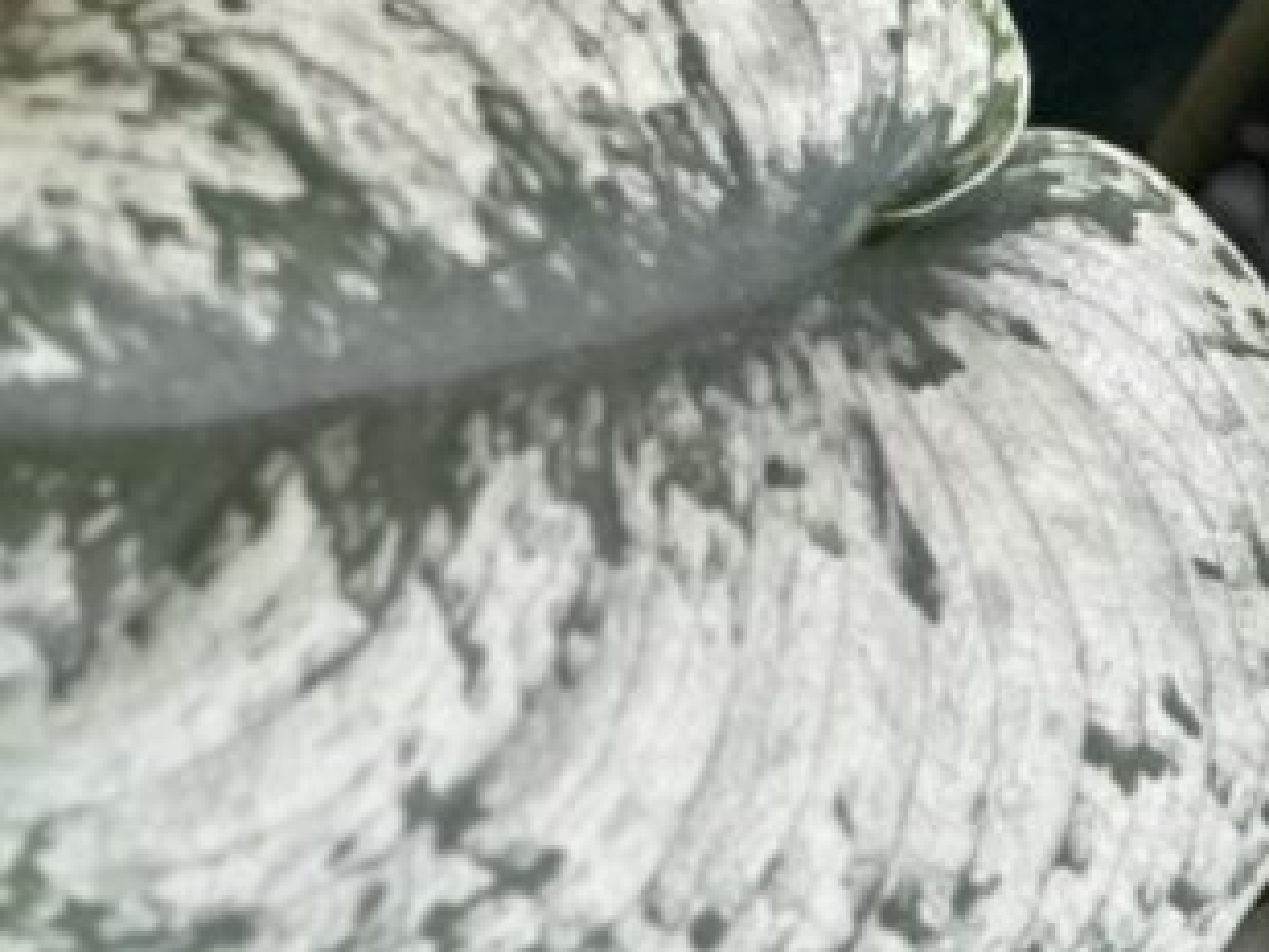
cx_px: -411
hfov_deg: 7.7
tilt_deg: -25.7
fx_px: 9352
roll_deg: +0.9
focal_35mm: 255
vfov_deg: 5.8
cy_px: 1284
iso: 400
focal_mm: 9
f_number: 2.8
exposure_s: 1/30
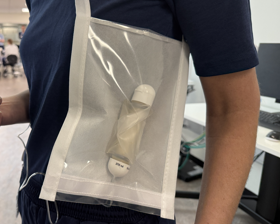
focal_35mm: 33
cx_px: 84
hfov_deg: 52.7
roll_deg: +0.6
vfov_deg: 44.5
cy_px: 105
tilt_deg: -12.9
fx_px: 273
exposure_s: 1/100
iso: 160
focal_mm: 6.76
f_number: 1.78
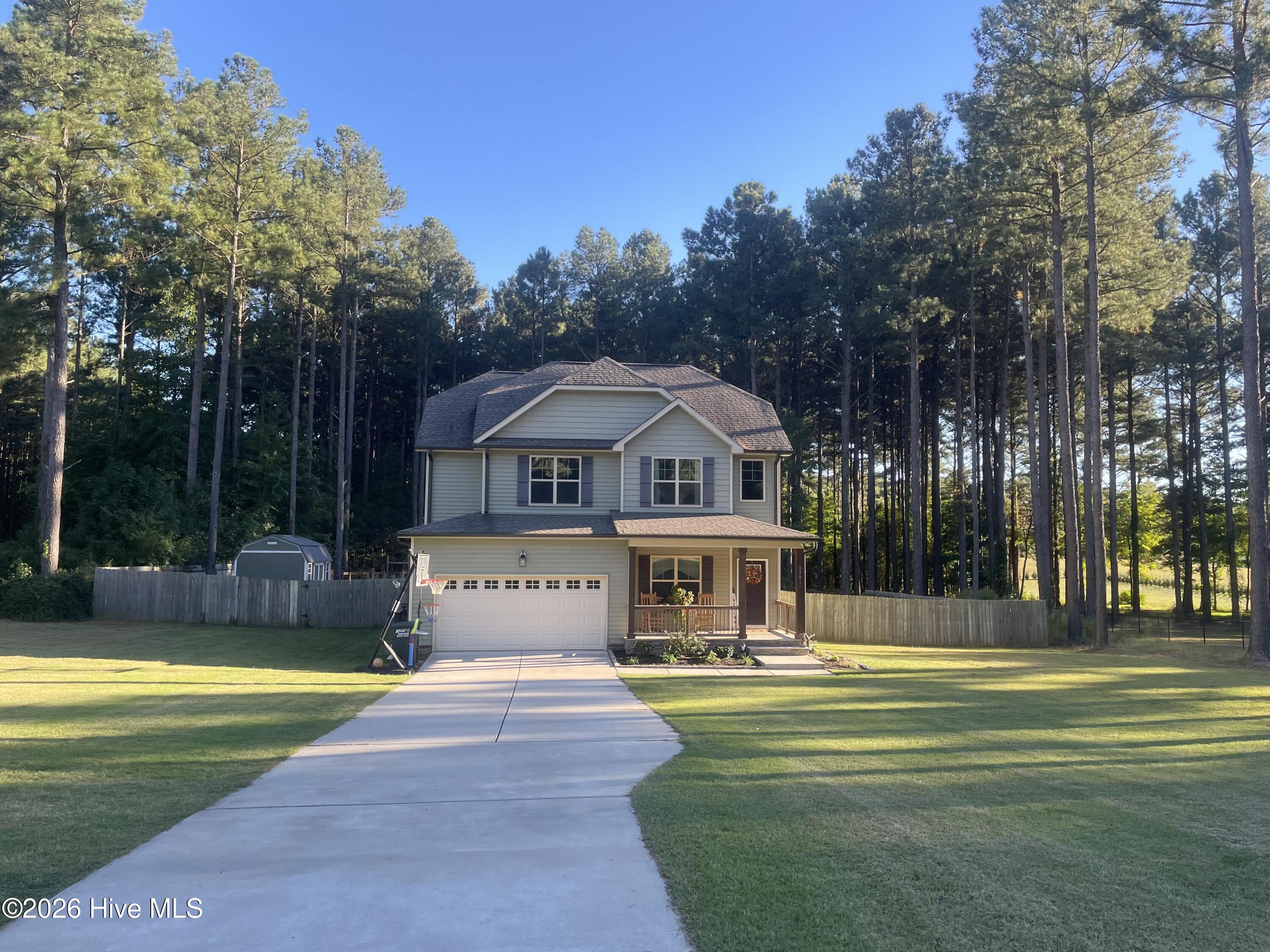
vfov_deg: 53.1
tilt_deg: +5.0
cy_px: 476
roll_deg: -0.7
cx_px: 635
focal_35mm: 26
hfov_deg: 67.3
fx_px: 954
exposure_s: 1/511
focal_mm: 4.2
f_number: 1.6
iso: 32
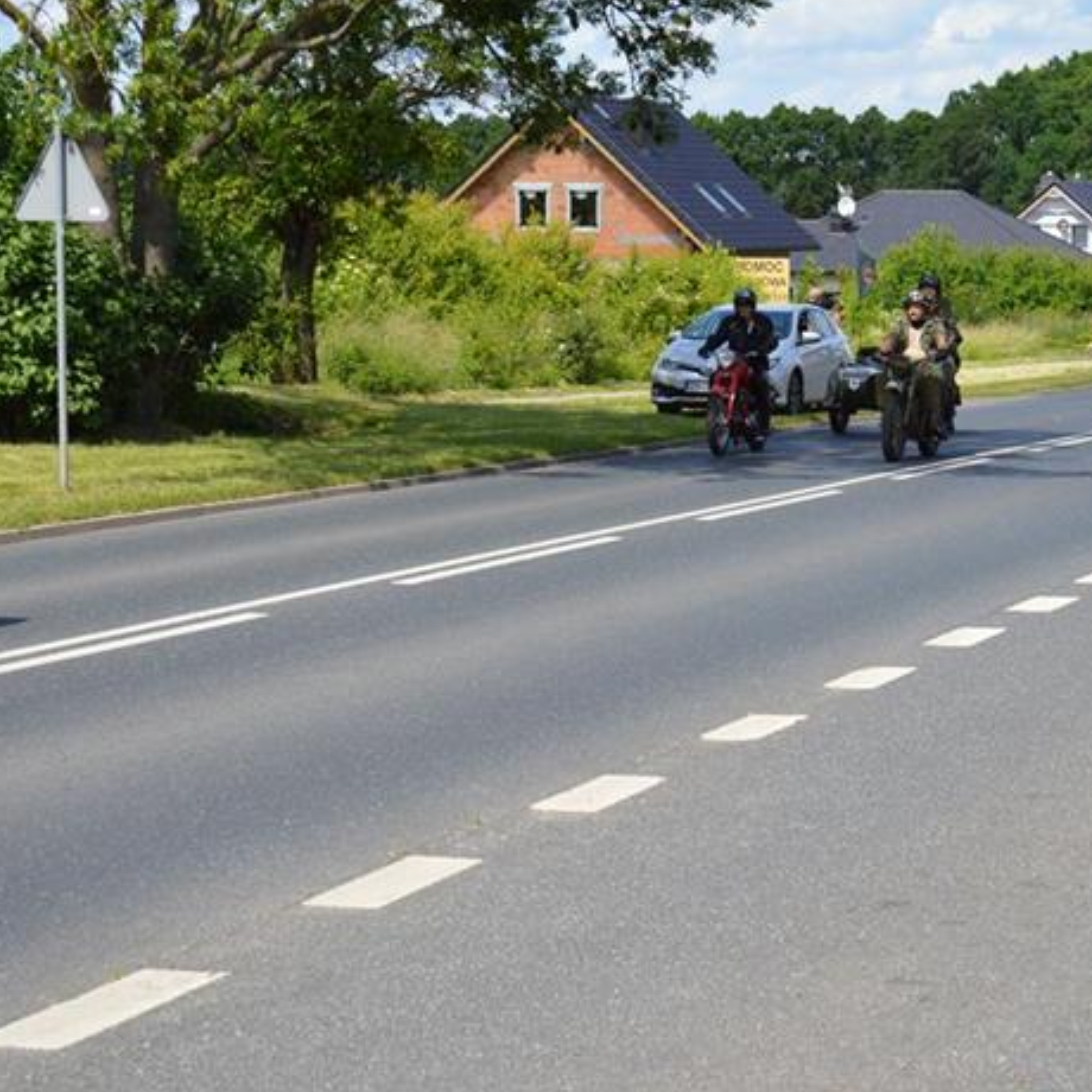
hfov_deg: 16.3
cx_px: 743
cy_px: 546
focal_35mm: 107
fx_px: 3806
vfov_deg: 16.3
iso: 400
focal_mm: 55
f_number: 5.6
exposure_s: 1/1250
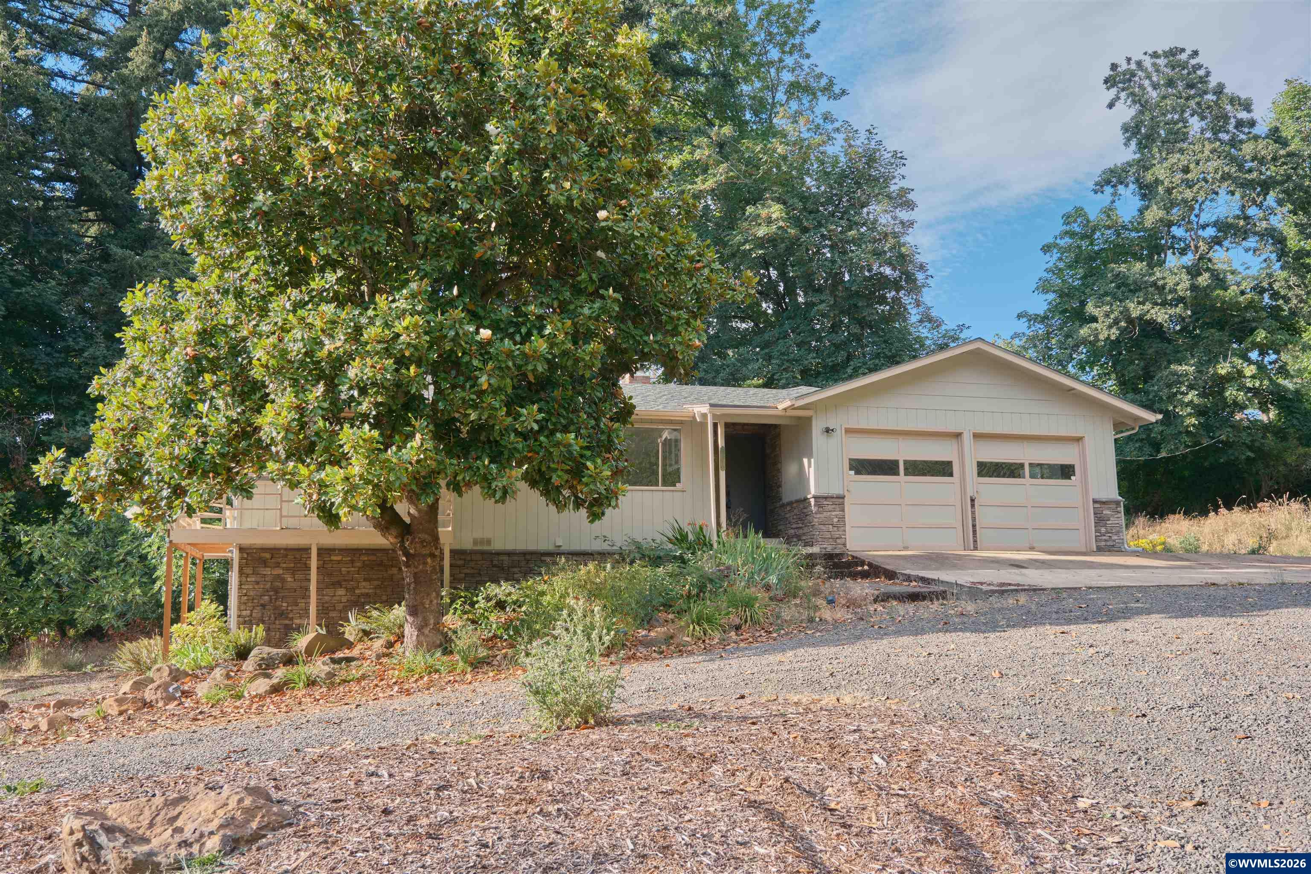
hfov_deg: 58.7
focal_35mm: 32
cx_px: 656
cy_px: 437
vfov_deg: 41.1
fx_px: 1165
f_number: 4.5
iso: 125
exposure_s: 1/180
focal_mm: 21.2
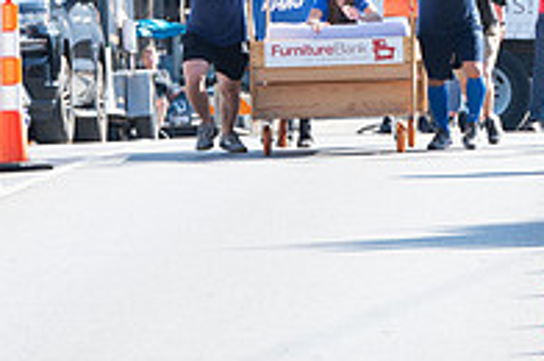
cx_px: 594
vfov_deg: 2.6
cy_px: -35
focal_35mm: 518
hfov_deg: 4.0
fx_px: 7815
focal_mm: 145
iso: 200
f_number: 7.1
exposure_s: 1/250
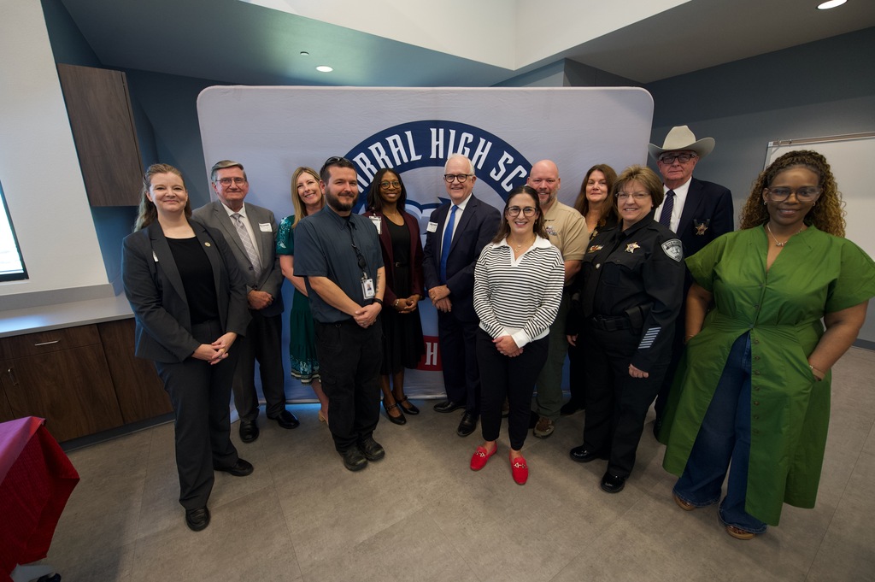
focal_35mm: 15
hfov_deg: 100.4
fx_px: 364
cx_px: 438
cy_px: 291
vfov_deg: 77.2
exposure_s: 1/400
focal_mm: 15
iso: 1600
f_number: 2.8
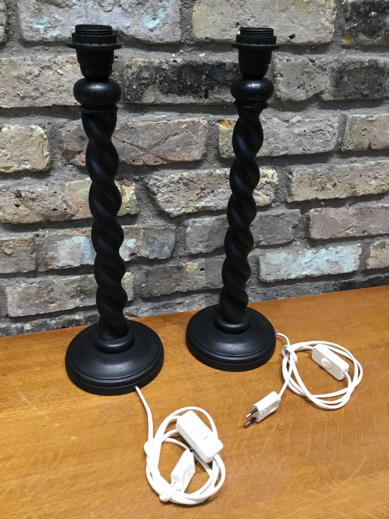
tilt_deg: -28.8
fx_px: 464
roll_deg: +0.1
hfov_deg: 45.4
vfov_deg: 58.4
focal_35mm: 31
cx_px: 194
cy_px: 260
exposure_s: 1/33
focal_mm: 3.3
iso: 160
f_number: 2.4
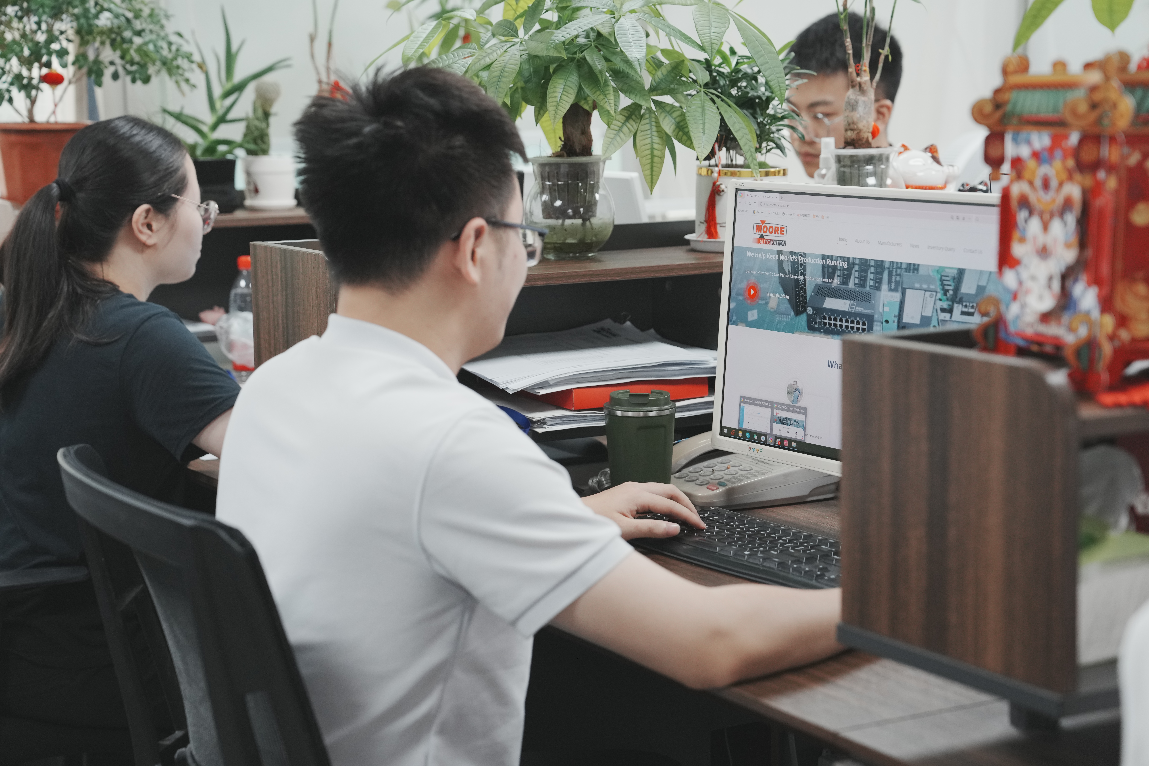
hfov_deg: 28.8
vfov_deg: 19.5
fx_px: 2234
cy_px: 383
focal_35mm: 70
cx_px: 574
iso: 1250
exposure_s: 1/125
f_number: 4
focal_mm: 70
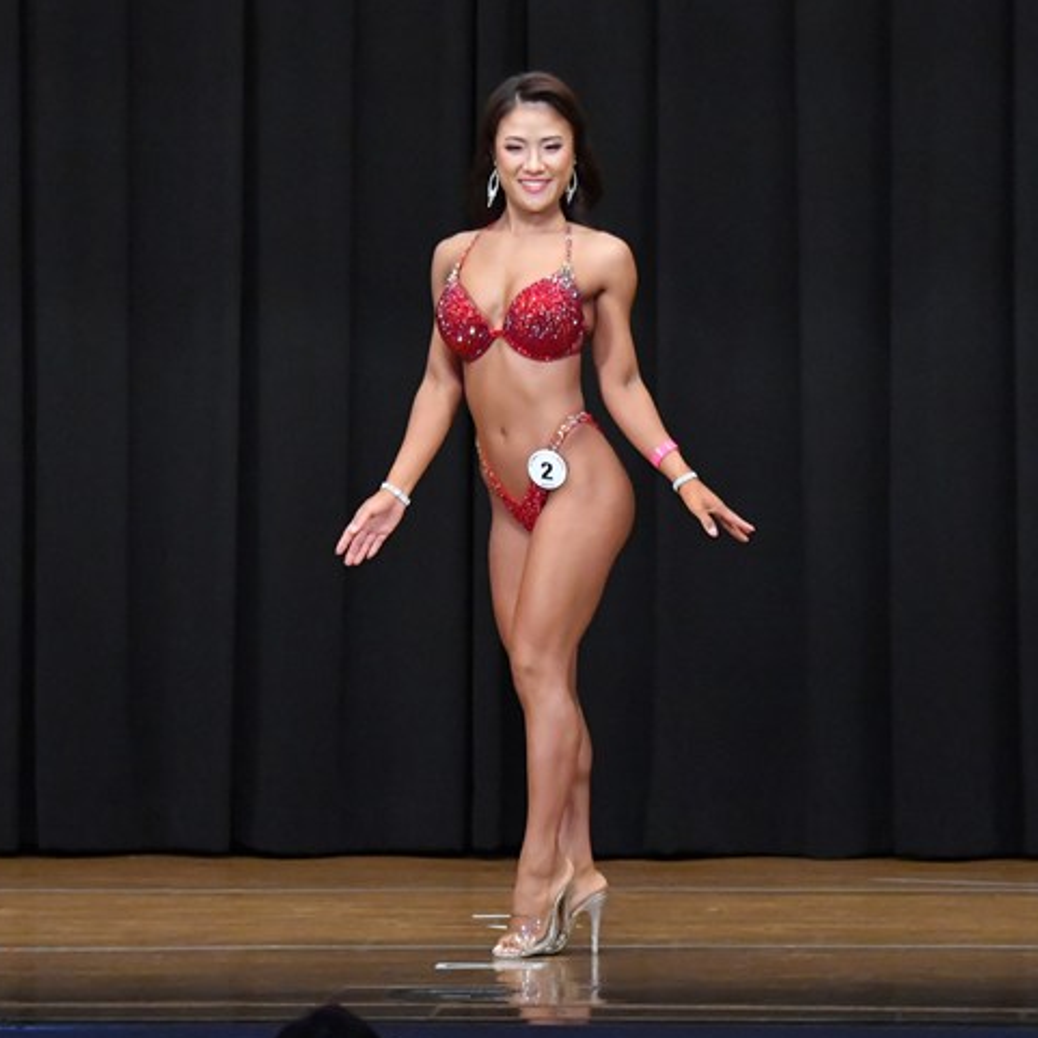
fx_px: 10076
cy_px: 535
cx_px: 633
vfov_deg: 5.9
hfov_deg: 5.9
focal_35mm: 297
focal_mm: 145
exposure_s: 1/400
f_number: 5.6
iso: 8000
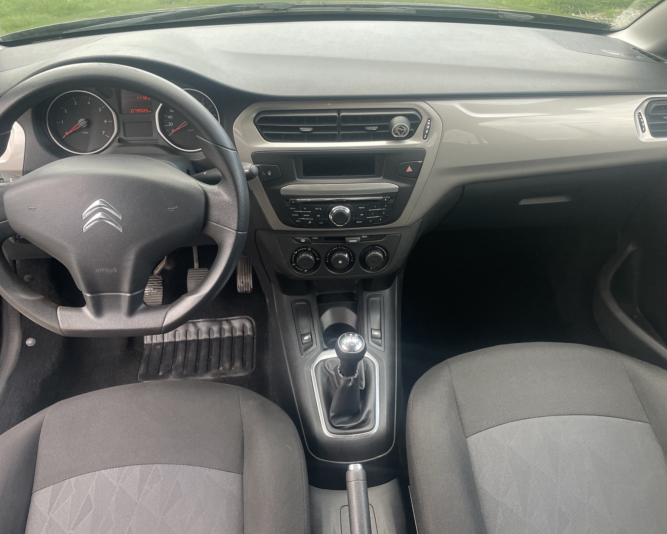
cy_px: 249
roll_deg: -1.1
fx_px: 612
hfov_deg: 57.2
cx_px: 344
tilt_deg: -34.6
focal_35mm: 31
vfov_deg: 47.1
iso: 125
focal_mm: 4.2
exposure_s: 1/121
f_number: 1.6
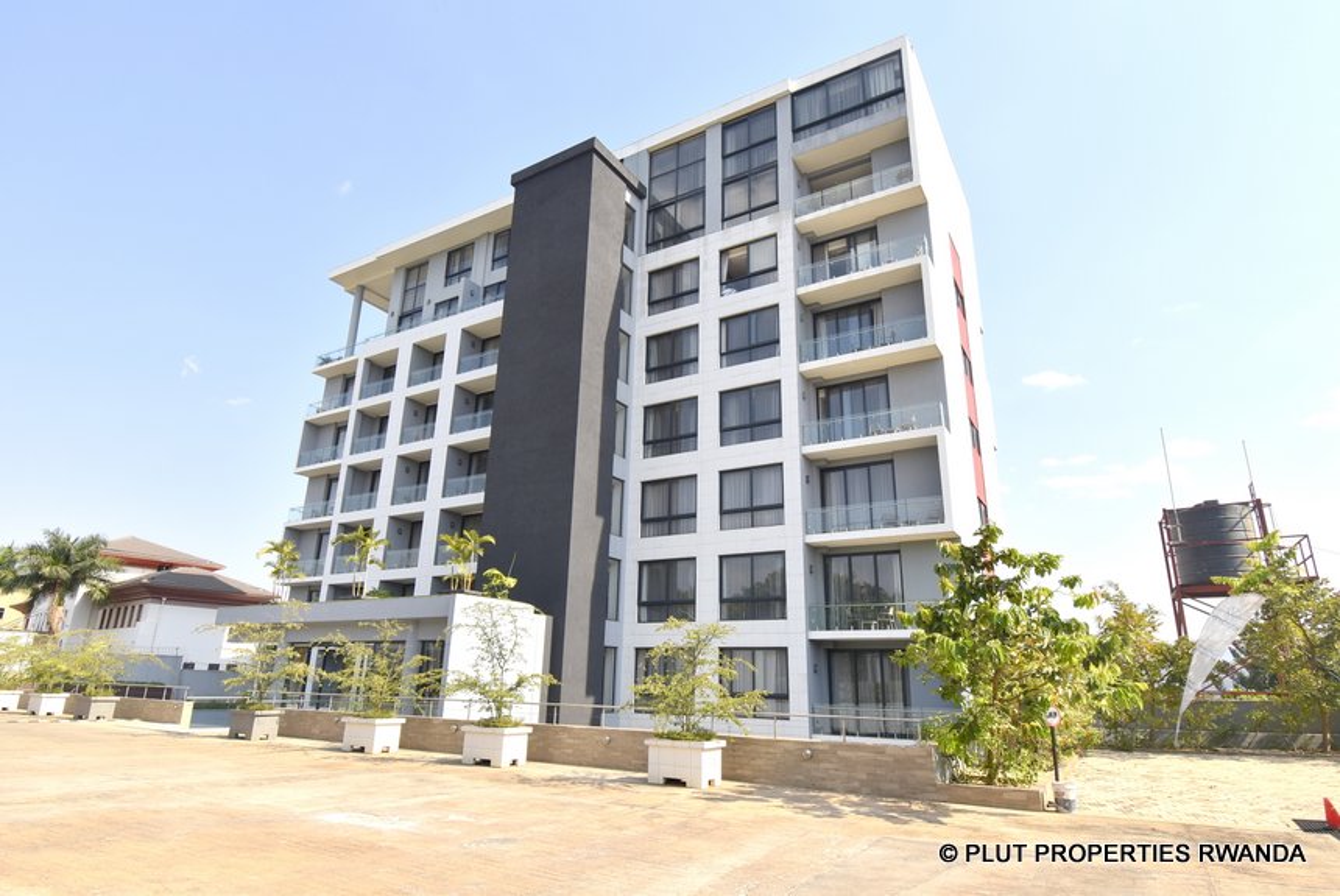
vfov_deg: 63.3
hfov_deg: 85.4
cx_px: 670
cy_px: 448
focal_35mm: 20
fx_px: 726
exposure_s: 1/250
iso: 100
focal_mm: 13
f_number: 8
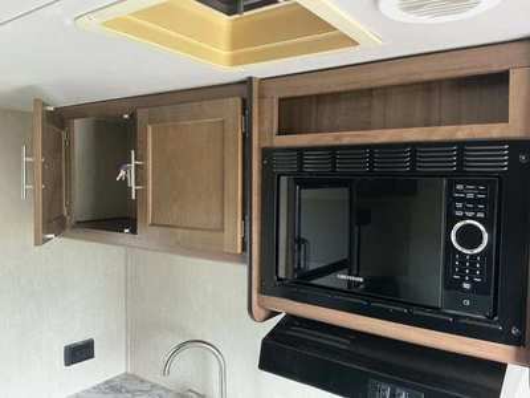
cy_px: 199
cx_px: 265
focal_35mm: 28
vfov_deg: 49.7
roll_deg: +1.7
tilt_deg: -4.8
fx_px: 429
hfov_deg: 63.4
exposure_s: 1/60
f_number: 1.8
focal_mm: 3
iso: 160
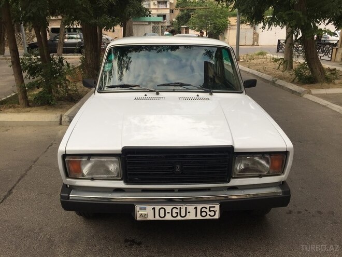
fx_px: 287
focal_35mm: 29
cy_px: 128
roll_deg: -0.4
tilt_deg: -16.5
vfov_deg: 48.2
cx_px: 171
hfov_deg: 61.7
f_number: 2.2
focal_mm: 4.15
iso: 32
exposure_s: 1/100
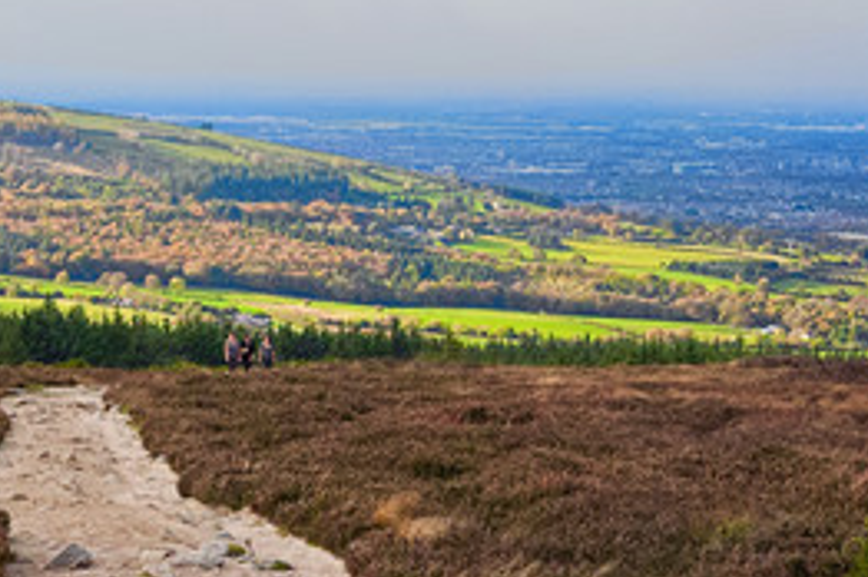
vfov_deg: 13.6
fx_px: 2408
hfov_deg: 20.4
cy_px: 99
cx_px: 282
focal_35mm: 100
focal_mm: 27
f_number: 5.6
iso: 200
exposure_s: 1/280
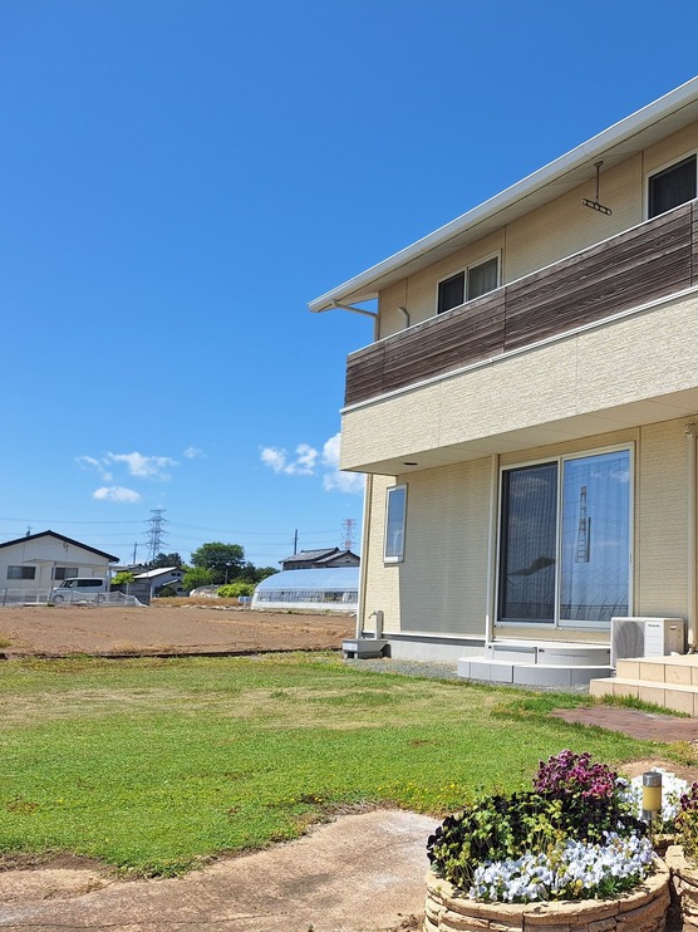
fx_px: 834
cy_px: 465
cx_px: 604
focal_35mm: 31
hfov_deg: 42.3
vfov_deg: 58.4
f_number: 1.8
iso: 40
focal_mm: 5.54
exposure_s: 1/2611
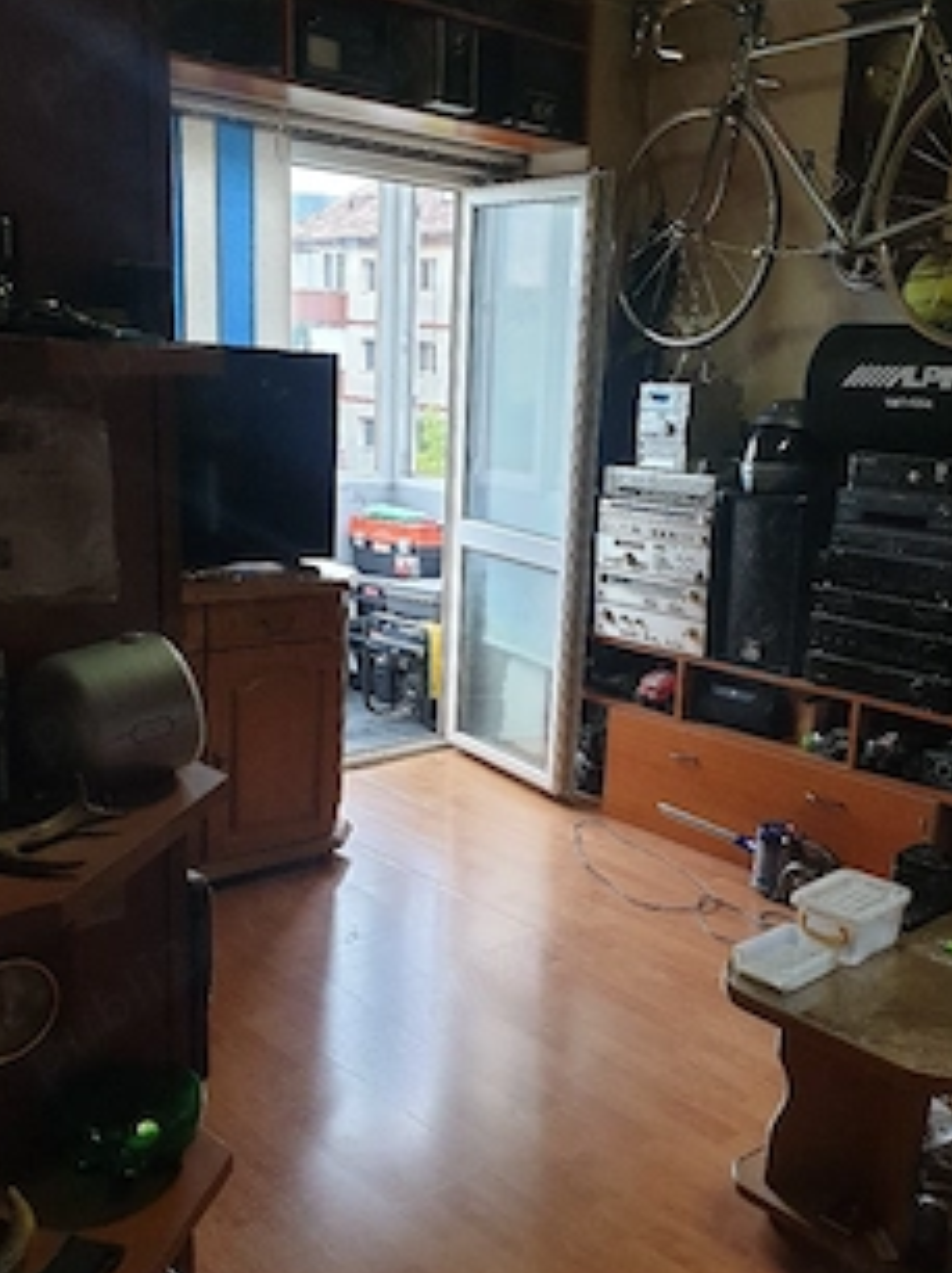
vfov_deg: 53.9
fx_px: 1248
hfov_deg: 41.6
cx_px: 565
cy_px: 703
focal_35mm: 34
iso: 200
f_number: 2.4
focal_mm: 4.3
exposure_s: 1/50
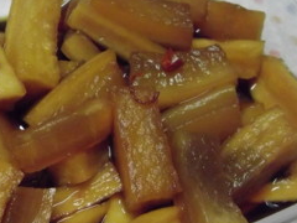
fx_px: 515
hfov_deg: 31.7
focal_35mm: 60
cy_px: 193
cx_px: 83
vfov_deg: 23.9
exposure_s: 1/30
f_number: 3.5
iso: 800
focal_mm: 5.8
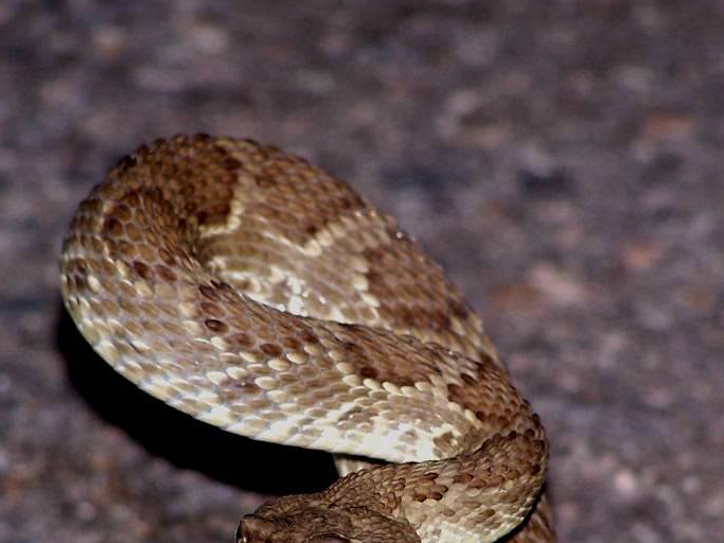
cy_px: 456
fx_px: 12380
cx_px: 406
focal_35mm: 592
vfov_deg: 2.5
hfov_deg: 3.3
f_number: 3.6
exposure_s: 1/250
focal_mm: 55.9
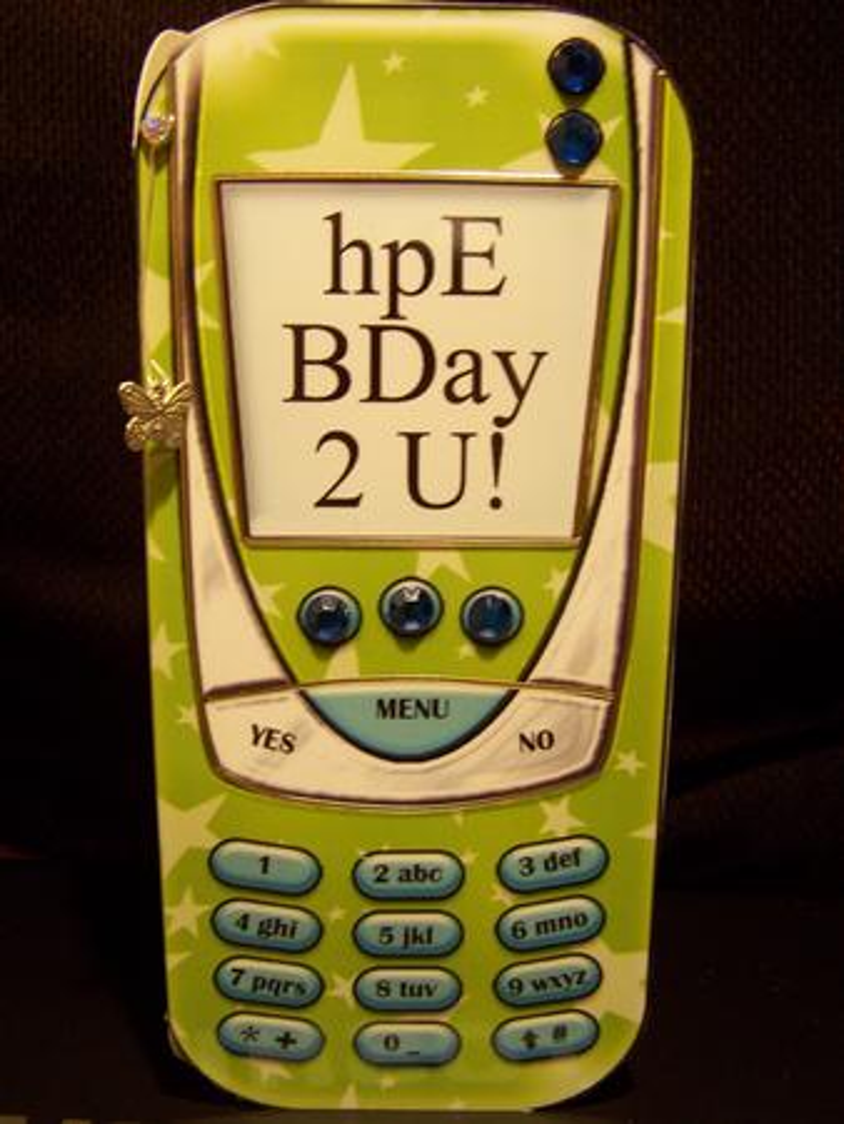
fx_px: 1234
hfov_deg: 37.8
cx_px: 422
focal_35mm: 38
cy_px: 562
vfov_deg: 49.0
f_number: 2.8
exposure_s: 1/8
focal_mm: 6.3
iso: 160
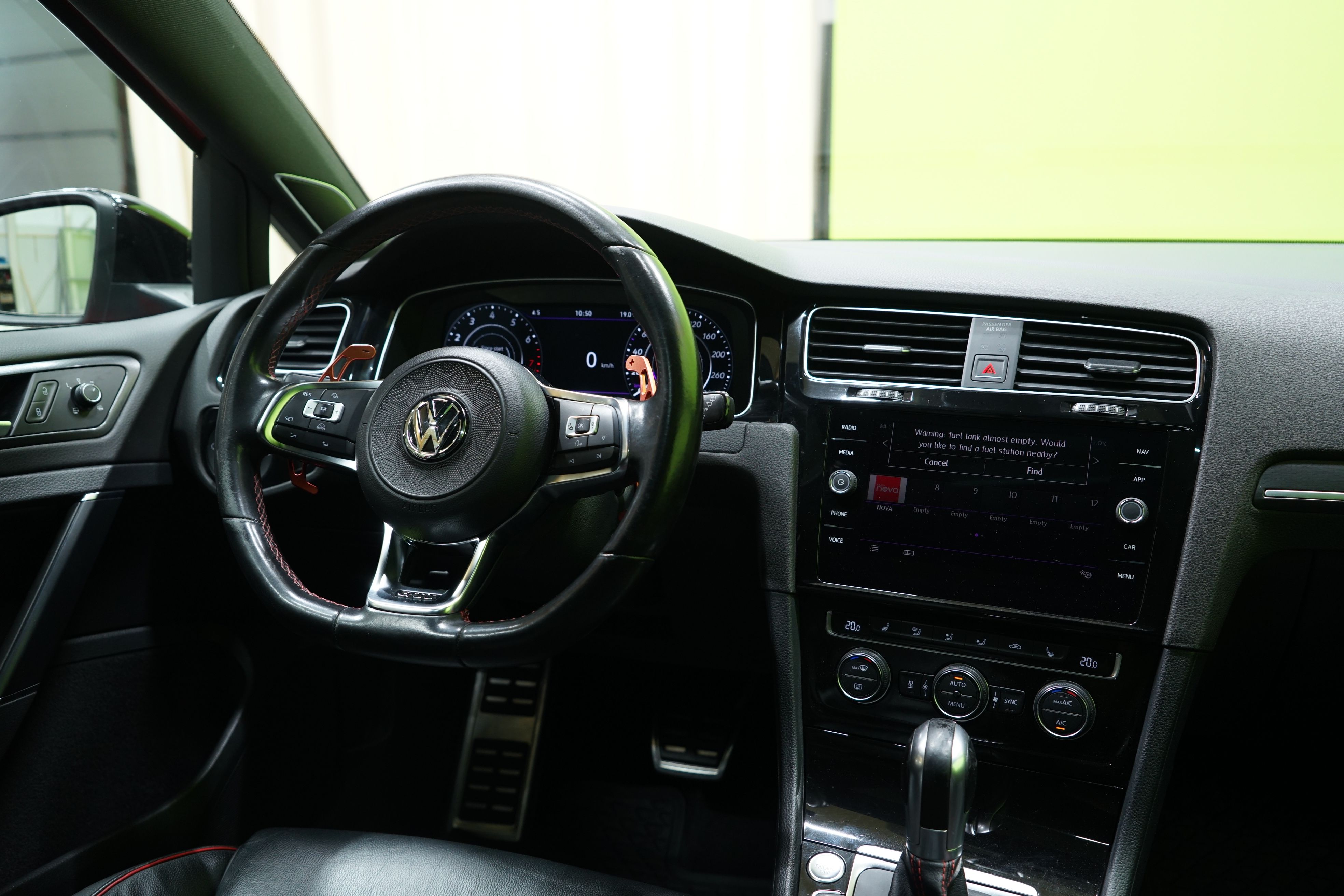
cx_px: 672
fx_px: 1157
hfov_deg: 60.3
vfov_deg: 42.3
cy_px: 448
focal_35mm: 31
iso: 800
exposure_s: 1/20
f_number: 4.5
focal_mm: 31
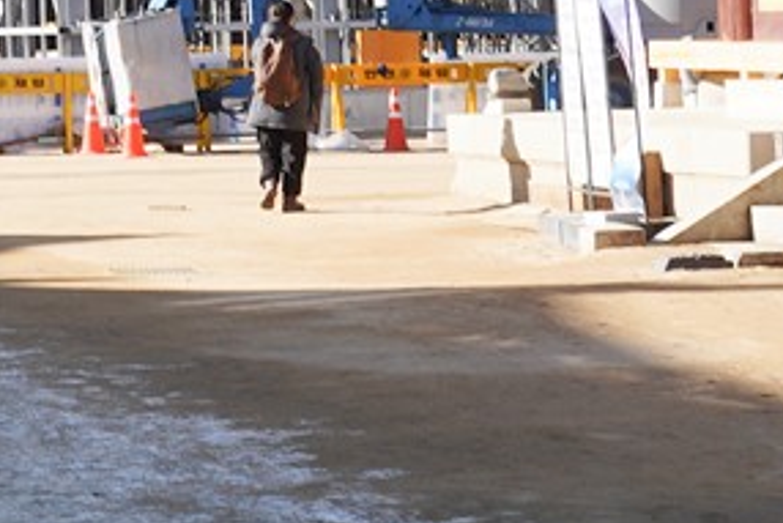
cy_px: -290
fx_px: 5179
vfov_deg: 5.7
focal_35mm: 238
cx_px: -597
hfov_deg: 8.3
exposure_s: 1/100
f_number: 13
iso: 200
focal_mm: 34
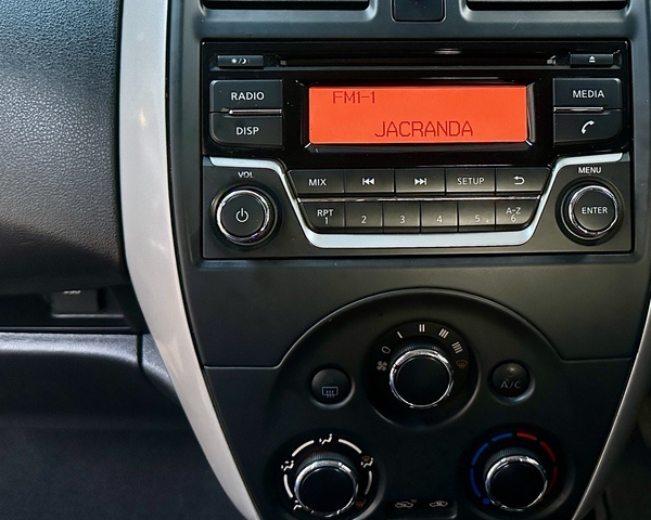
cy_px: 180
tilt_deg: -27.5
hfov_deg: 45.3
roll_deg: -1.3
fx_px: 771
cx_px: 422
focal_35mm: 40
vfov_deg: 37.0
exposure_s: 1/40
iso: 1000
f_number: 1.78
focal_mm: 6.86
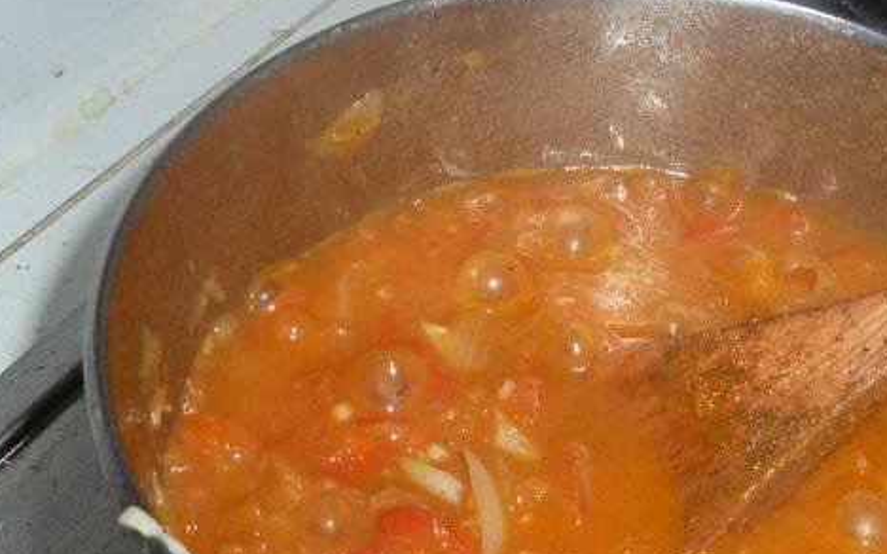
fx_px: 1401
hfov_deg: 34.6
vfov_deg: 22.3
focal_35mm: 58
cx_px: 624
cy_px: 351
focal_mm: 4.1
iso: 100
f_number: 3.3
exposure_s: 1/30
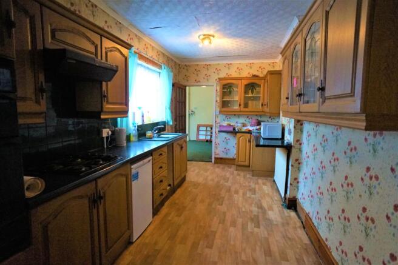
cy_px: 132
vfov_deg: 53.1
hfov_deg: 73.8
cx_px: 199
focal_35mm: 24
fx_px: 265
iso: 1600
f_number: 4
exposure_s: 1/160
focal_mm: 16
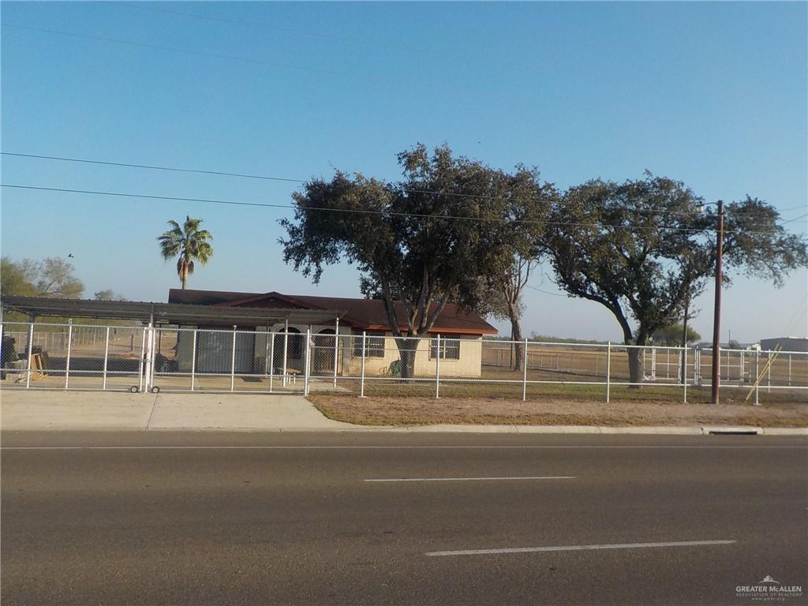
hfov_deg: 60.0
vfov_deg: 46.8
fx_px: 700
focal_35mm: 30
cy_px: 303
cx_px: 404
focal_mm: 4.1
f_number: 3.3
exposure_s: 1/1000
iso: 125
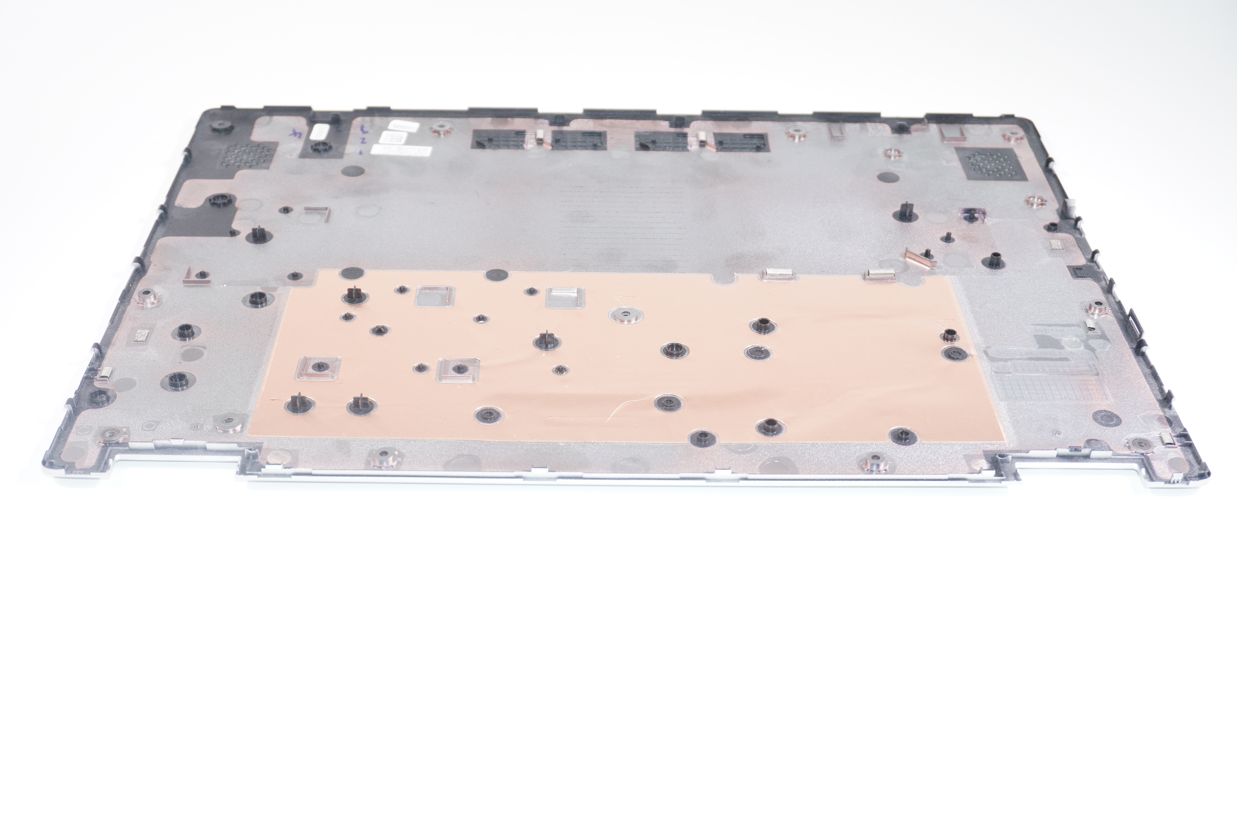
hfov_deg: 46.4
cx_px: 618
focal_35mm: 42
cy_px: 411
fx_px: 1442
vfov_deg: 31.8
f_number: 5.6
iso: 640
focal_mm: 28
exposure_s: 1/160
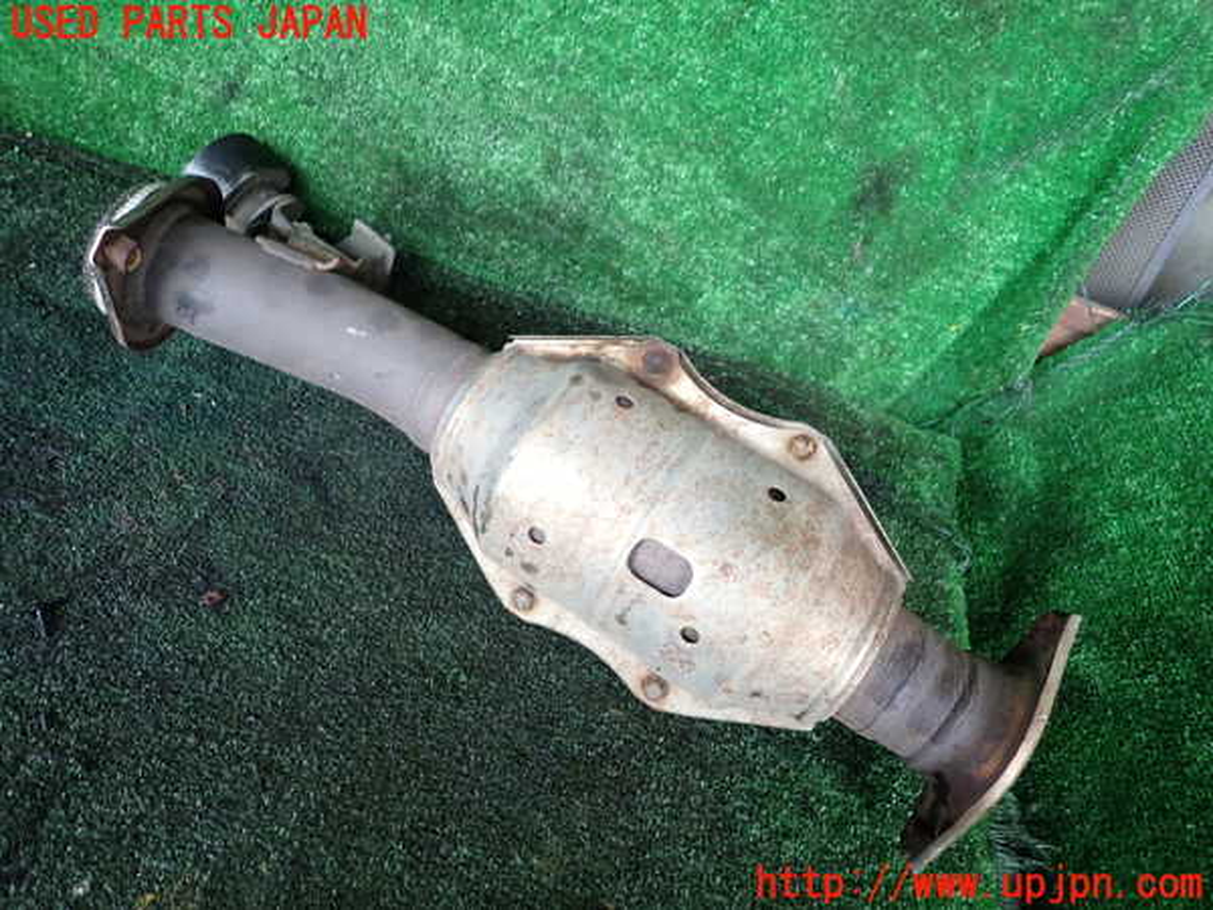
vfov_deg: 54.9
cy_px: 455
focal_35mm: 25
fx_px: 876
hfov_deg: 69.4
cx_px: 606
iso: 200
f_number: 2
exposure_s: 1/30
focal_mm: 4.5
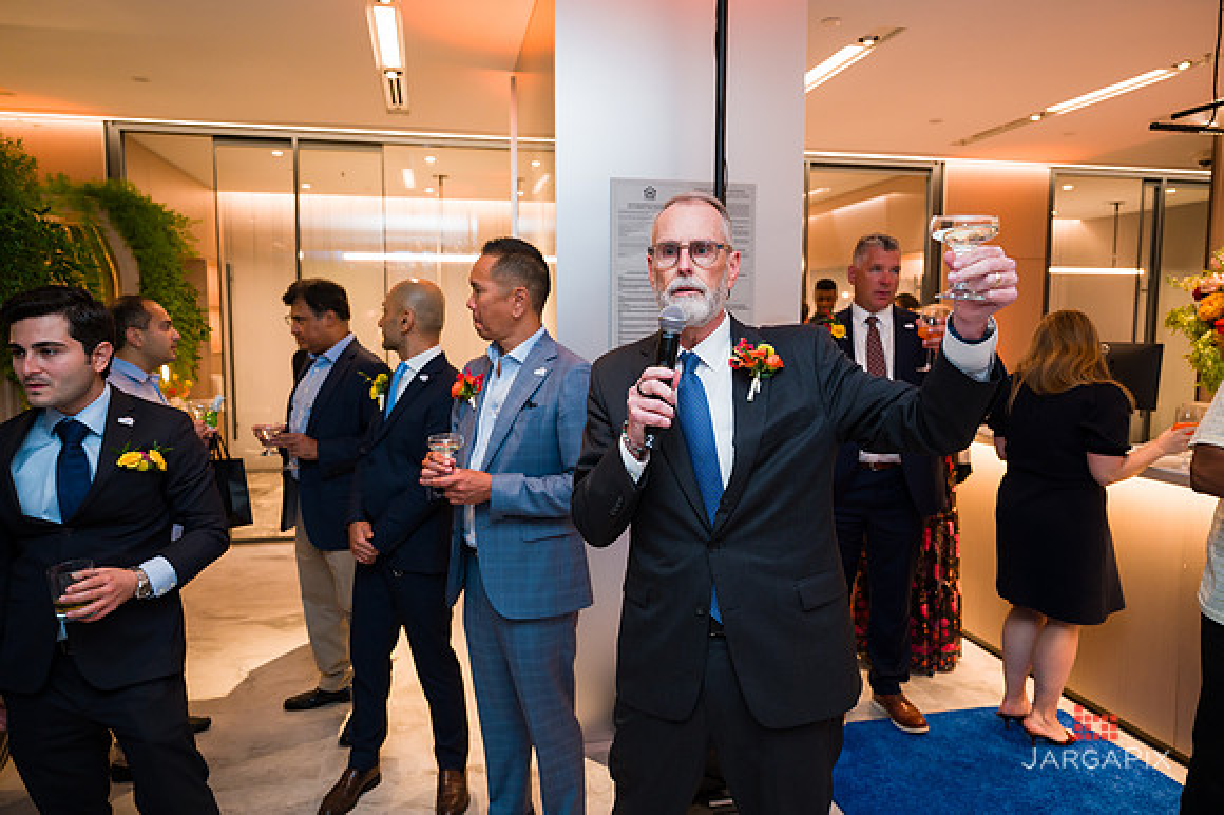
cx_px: 612
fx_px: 827
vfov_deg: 52.4
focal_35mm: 24
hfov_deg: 73.0
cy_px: 408
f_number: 3.2
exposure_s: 1/160
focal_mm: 24
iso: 800
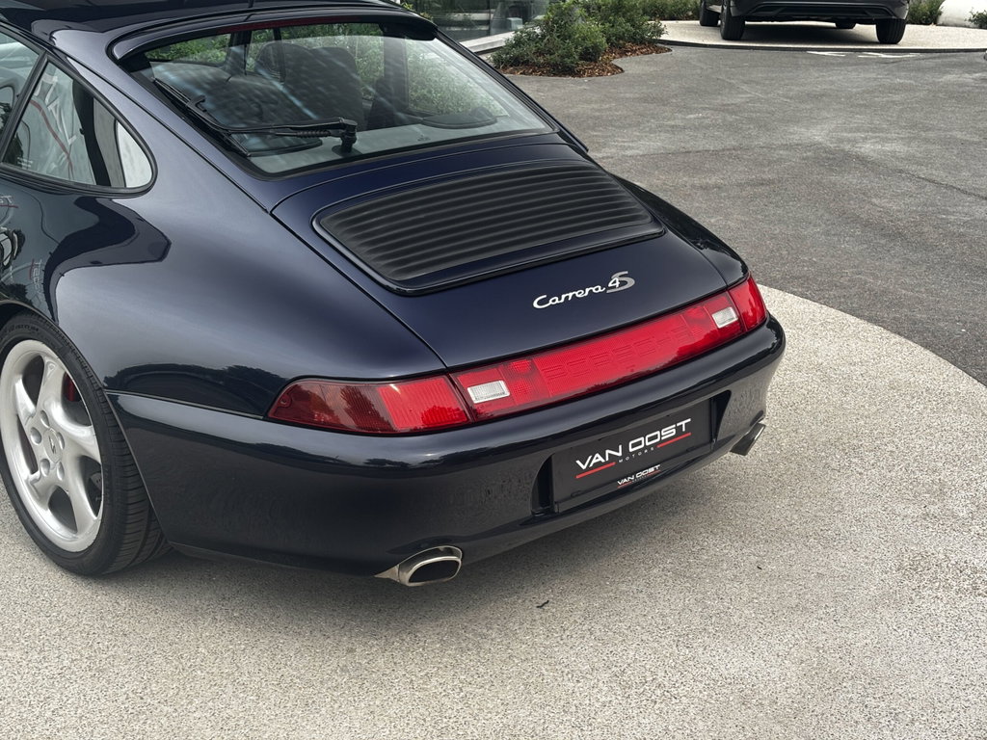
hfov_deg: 36.8
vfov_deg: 28.0
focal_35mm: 52
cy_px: 370
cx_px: 494
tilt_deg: -17.6
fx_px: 1483
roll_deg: +0.4
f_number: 1.6
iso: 32
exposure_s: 1/374
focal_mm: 5.96
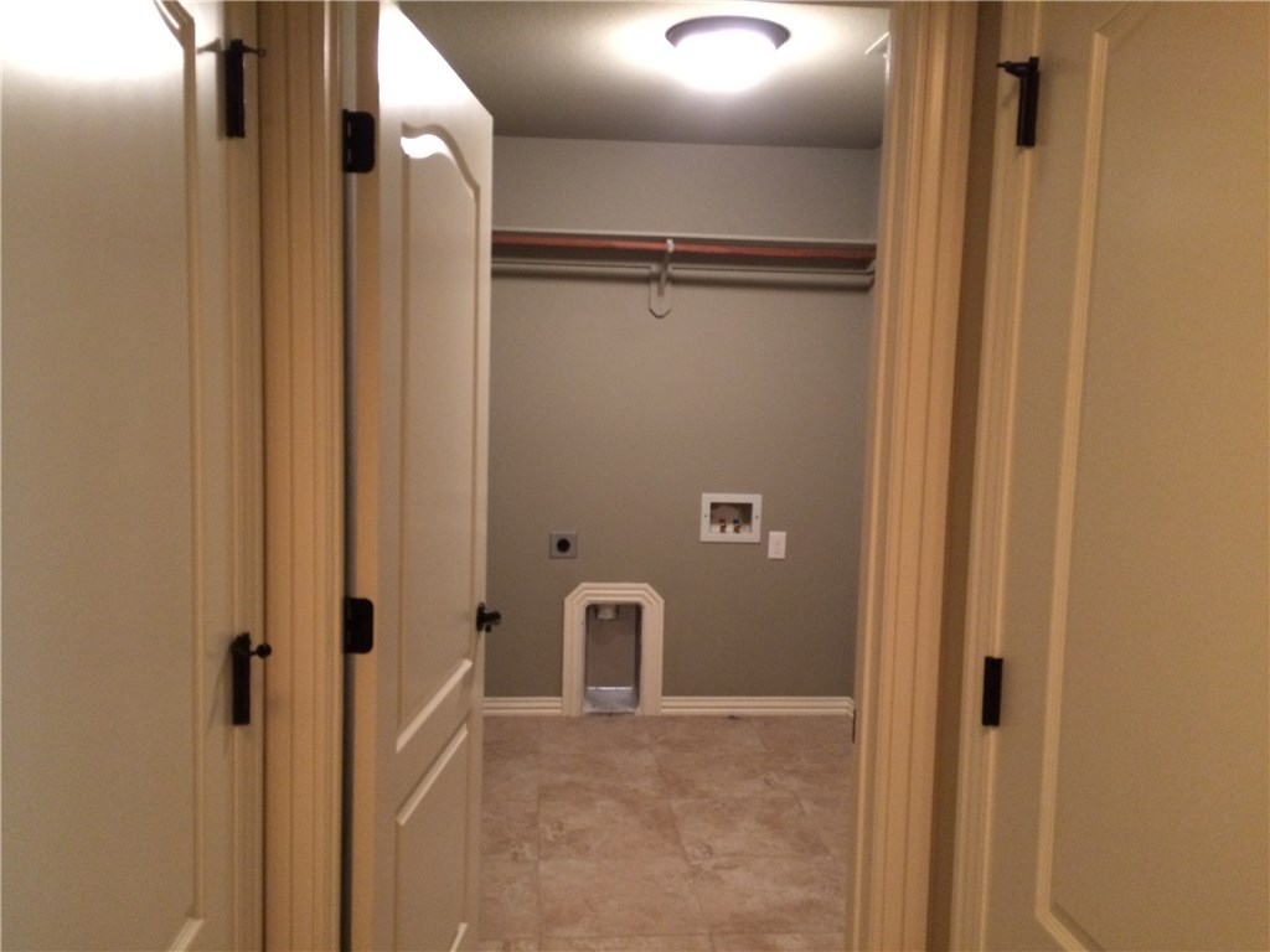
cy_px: 476
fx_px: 1064
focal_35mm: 29
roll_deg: -0.5
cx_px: 635
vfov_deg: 48.2
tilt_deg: -5.4
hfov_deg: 61.7
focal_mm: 4.15
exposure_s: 1/15
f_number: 2.2
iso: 320
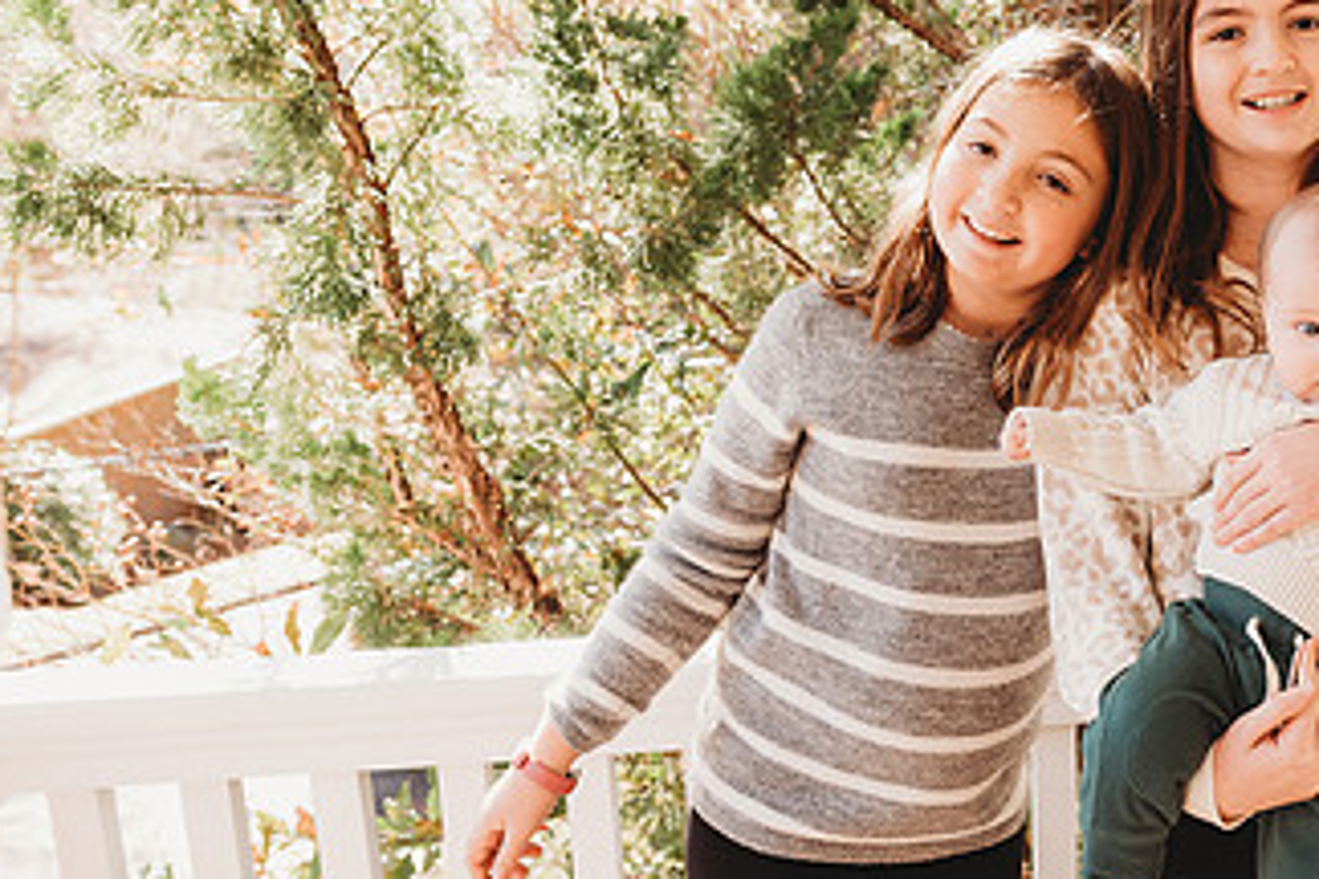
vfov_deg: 31.2
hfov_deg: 42.1
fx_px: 1575
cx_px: 1160
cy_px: 413
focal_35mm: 43
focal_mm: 24
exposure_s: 1/200
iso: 400
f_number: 4.5
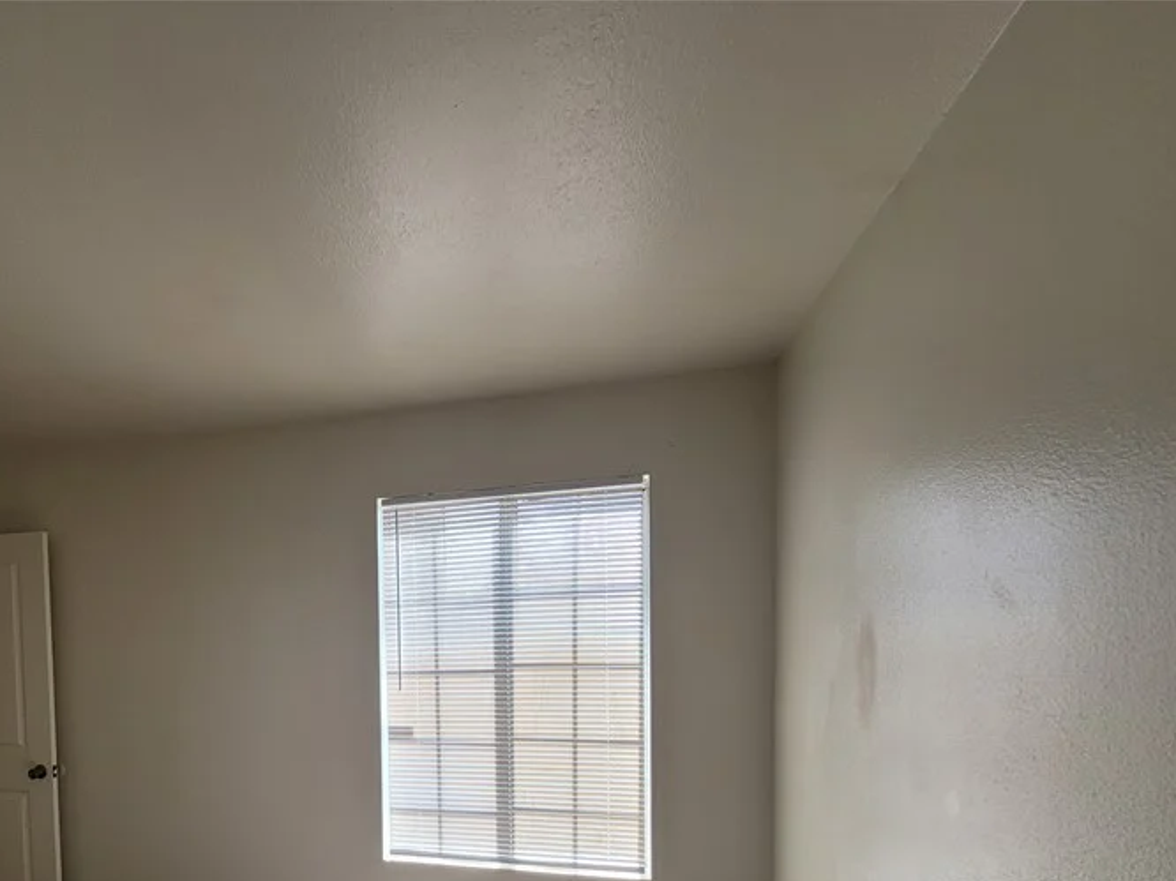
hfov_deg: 77.5
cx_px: 339
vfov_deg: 61.7
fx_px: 679
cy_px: 676
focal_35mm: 20
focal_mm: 2.2
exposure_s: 1/160
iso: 64
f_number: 2.2
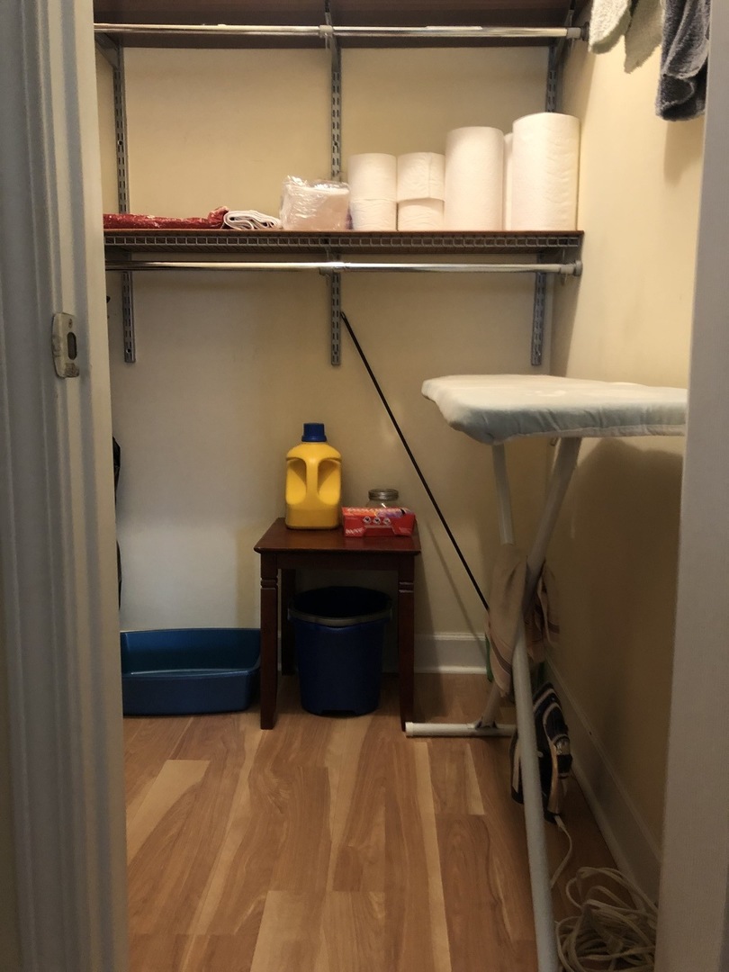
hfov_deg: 49.7
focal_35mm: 28
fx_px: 786
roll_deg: +0.1
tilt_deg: -7.5
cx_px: 364
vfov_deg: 63.4
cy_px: 486
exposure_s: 1/15
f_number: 1.8
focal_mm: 3.99
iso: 64
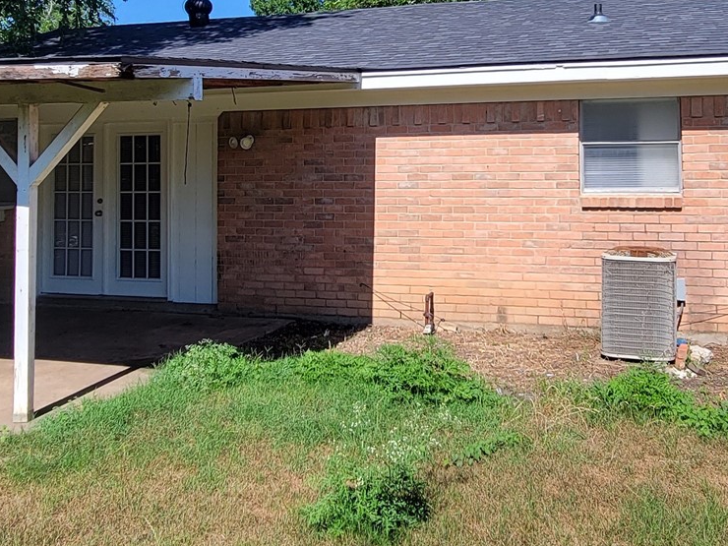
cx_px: 429
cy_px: 141
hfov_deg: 51.1
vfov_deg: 38.7
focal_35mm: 36
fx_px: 757
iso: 50
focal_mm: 2.2
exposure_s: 1/1132
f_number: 2.2
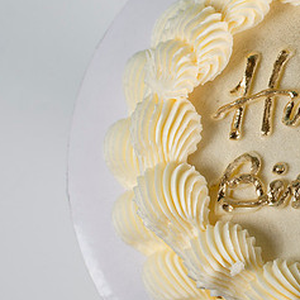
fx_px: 1667
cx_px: 319
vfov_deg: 10.3
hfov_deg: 10.2
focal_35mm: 170
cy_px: 146
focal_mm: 50
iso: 200
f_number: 6.3
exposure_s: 1/200
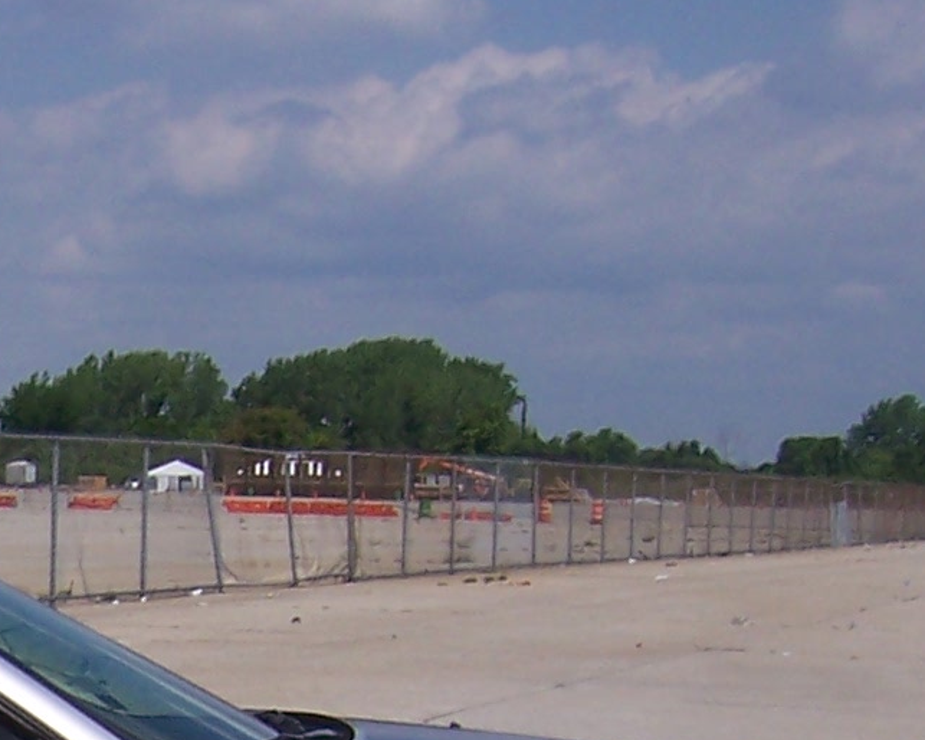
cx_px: -413
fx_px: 3448
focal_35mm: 126
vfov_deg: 11.7
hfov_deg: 14.4
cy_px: 1104
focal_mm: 6
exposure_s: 1/1000
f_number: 4.8
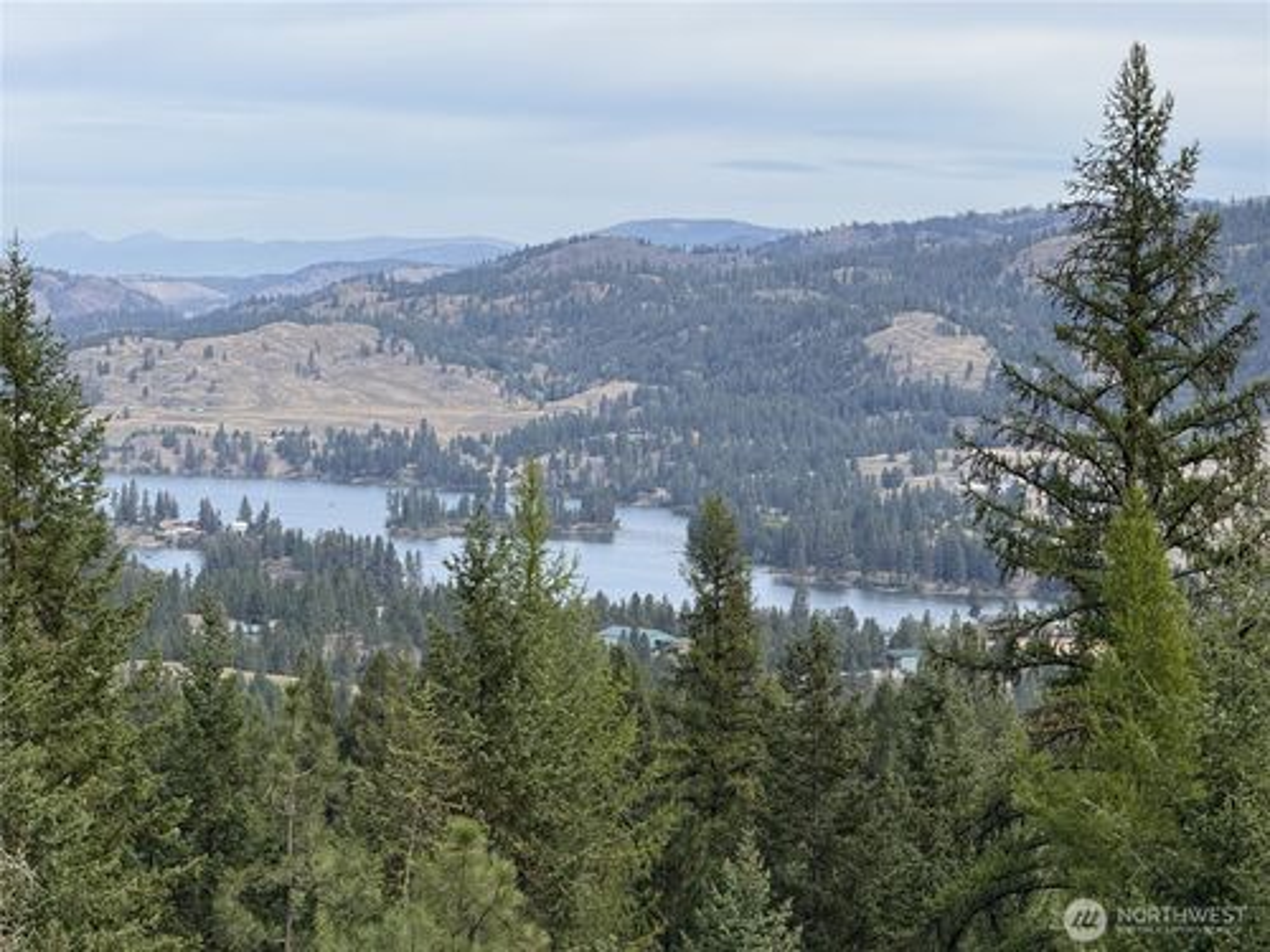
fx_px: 4403
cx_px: 635
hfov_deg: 16.4
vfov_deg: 12.3
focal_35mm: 120
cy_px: 476
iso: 64
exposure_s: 1/1318
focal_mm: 15.66
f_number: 2.8
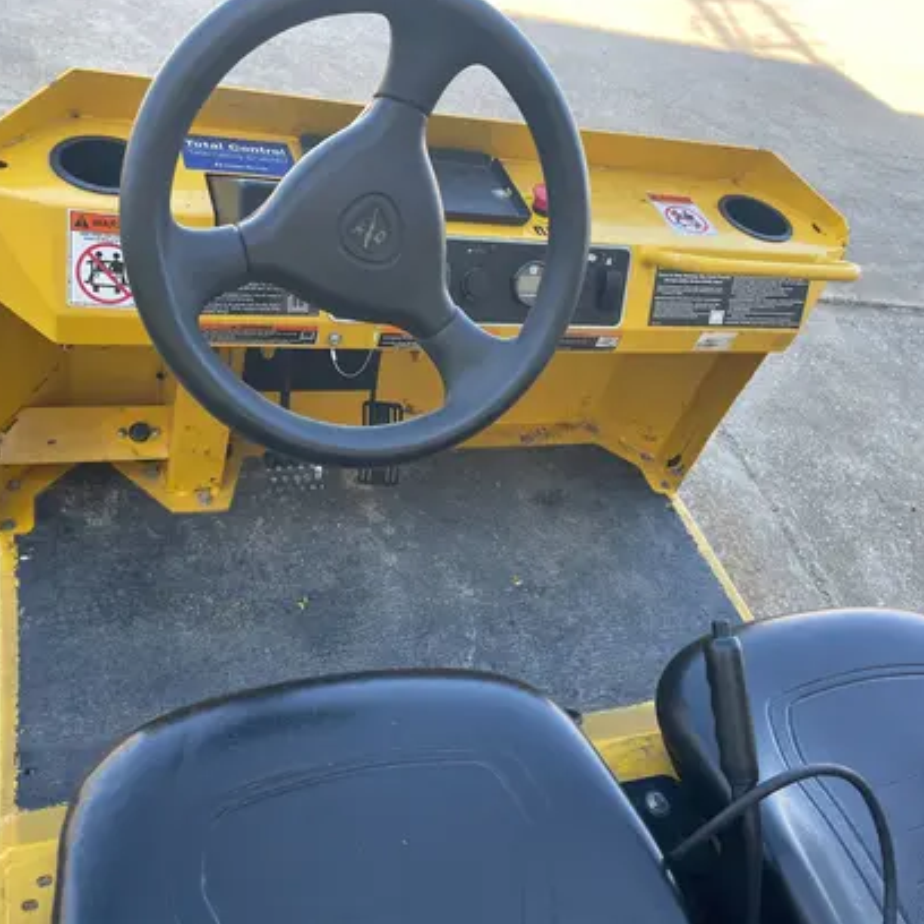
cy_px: 459
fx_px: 936
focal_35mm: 31
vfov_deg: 52.5
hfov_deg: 52.5
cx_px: 453
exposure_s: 1/233
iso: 32
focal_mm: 4.2
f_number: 1.6
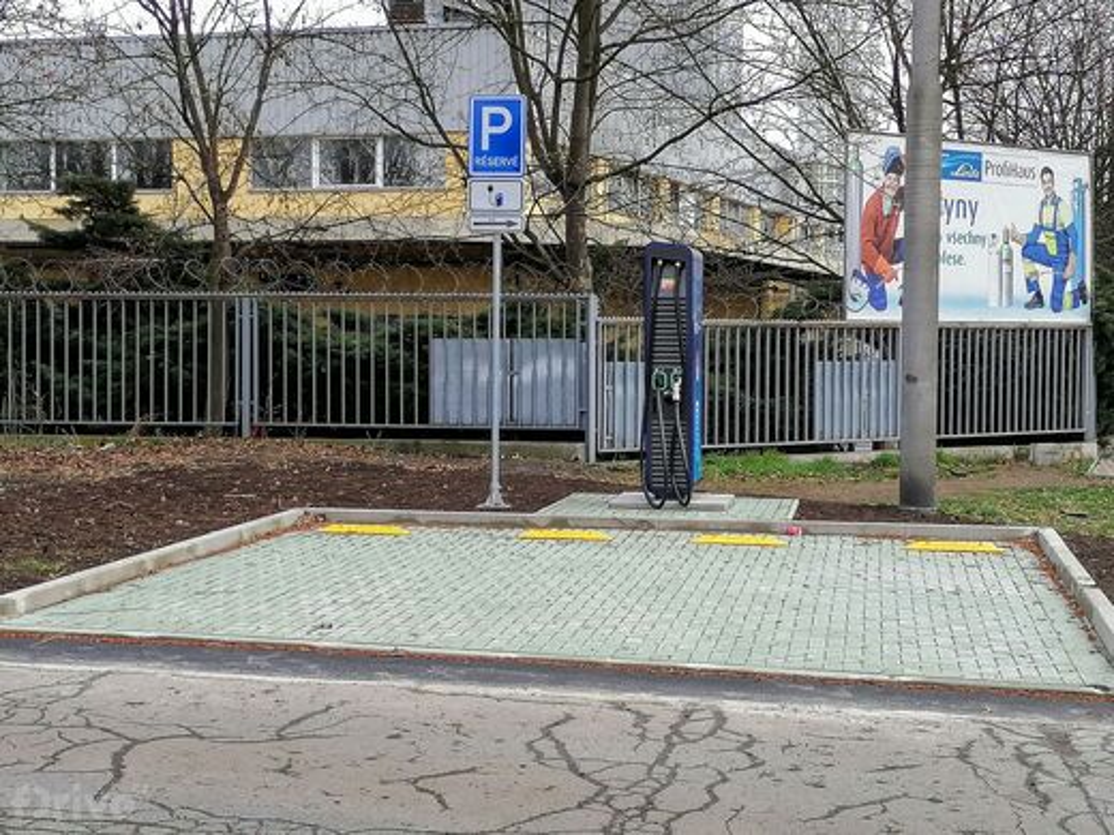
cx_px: 557
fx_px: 1995
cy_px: 418
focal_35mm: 62
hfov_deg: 31.2
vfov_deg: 23.7
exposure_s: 1/693
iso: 50
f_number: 1.8
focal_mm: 5.3
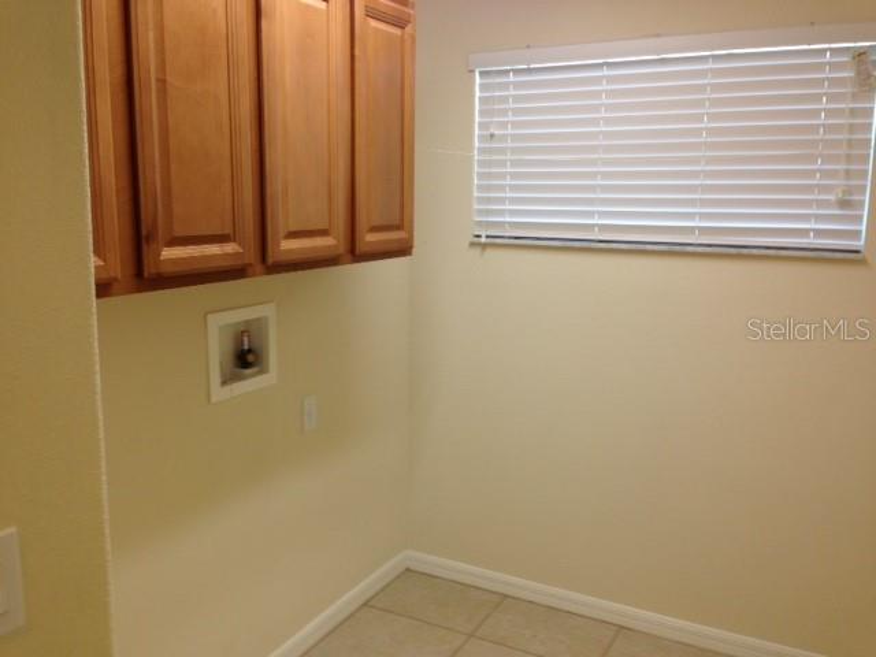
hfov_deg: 55.4
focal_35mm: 33
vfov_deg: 42.9
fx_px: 835
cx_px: 438
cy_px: 328
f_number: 2.4
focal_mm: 4.12
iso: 50
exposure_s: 1/20
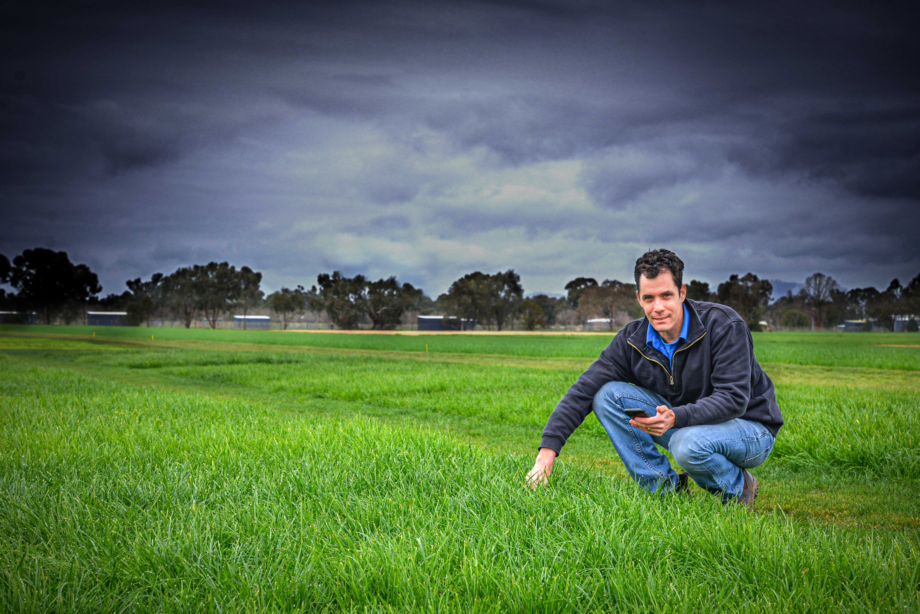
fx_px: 1789
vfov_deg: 19.4
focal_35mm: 70
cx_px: 470
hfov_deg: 28.8
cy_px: 373
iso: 200
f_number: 7.1
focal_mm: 55
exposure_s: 1/200
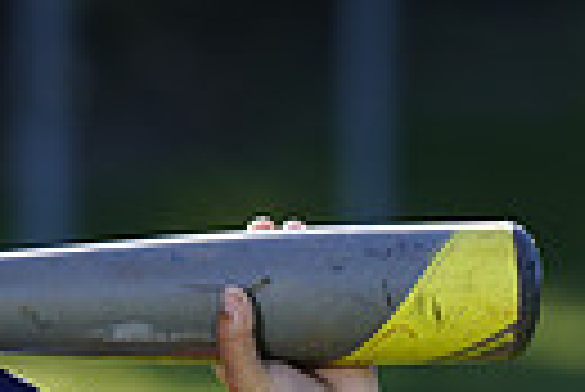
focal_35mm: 749
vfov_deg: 1.8
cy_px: 529
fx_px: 12185
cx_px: -180
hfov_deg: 2.7
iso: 100
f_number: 5
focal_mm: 168
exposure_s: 1/250
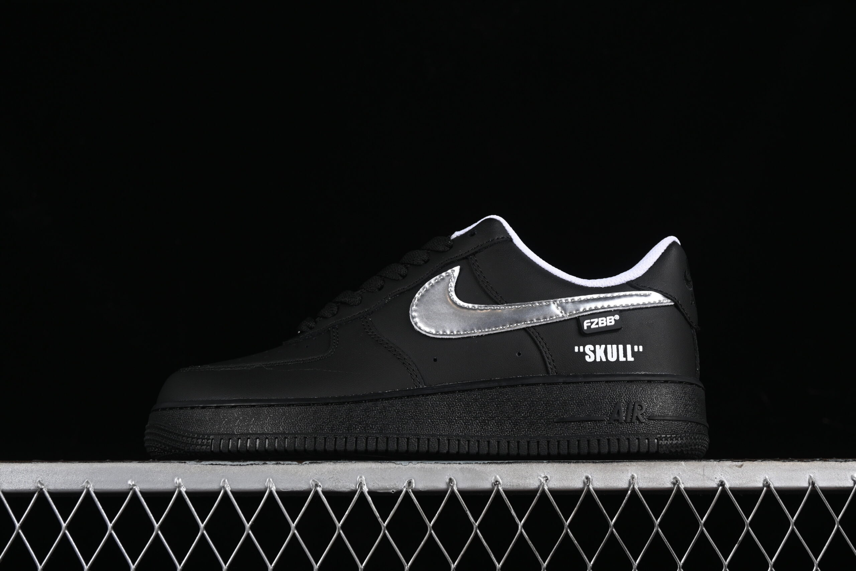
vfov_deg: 18.9
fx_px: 1712
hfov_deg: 28.1
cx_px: 428
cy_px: 286
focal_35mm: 72
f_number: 7.1
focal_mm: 48
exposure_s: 1/160
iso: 160
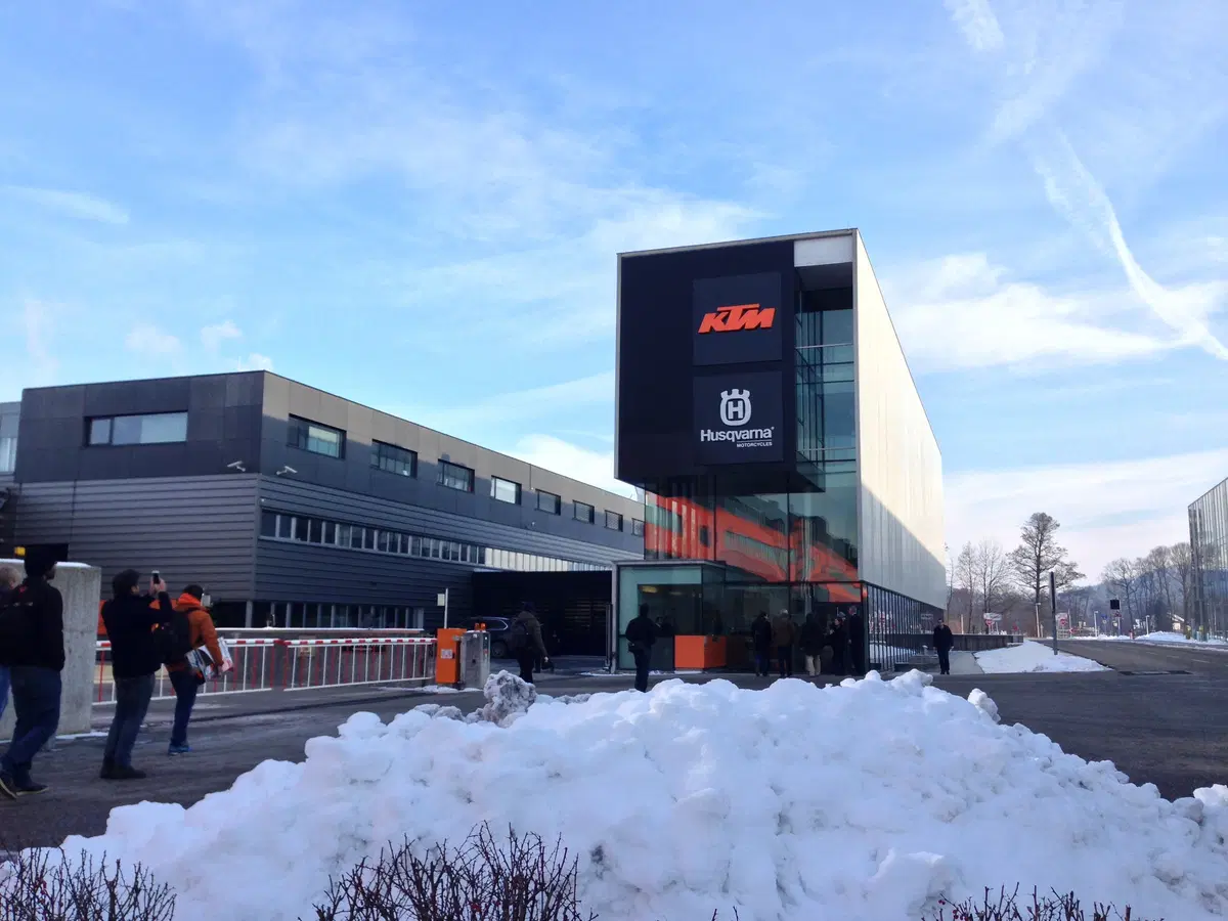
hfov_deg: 55.4
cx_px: 614
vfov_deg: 42.9
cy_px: 460
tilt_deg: +7.3
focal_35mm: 33
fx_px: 1171
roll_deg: -0.5
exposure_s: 1/1043
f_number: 2.4
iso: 50
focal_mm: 4.12
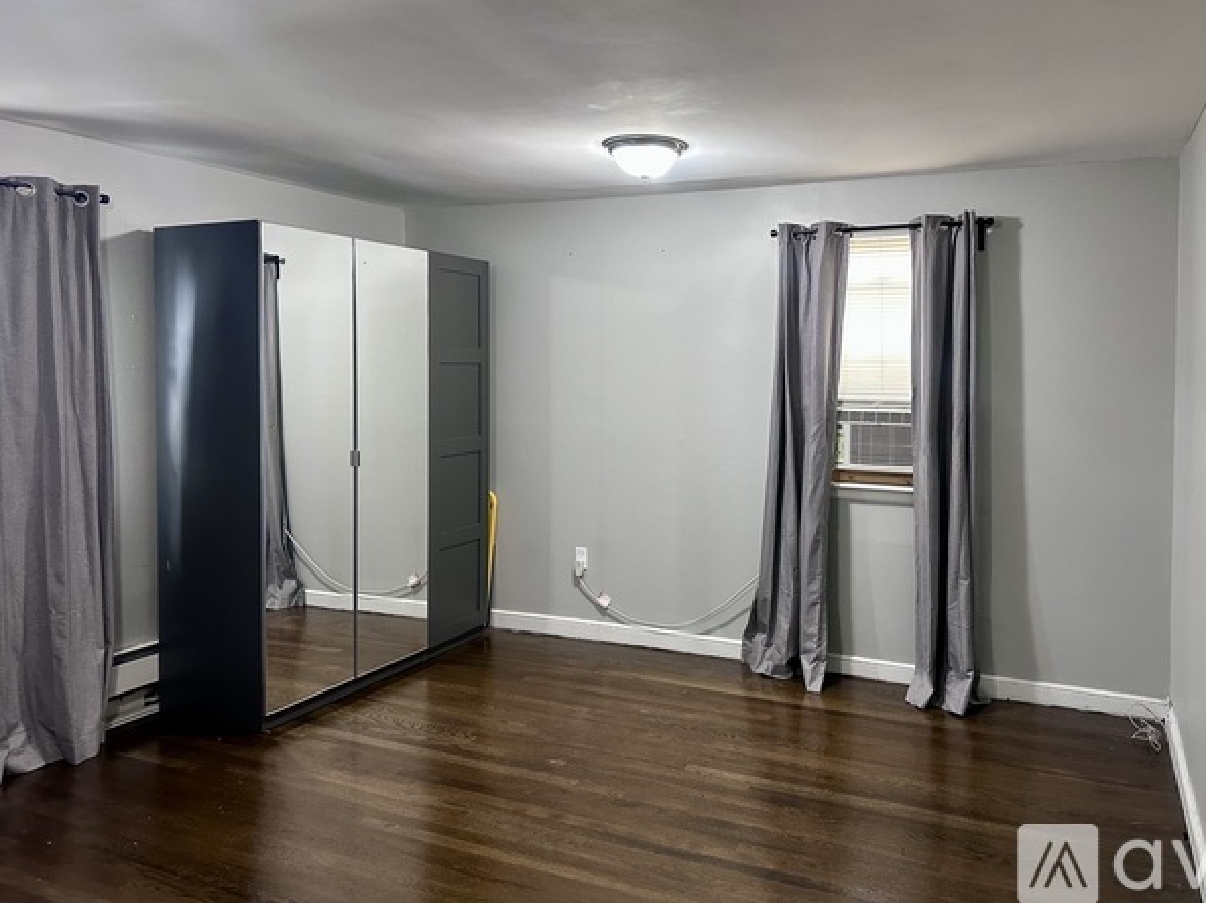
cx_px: 668
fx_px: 940
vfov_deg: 51.2
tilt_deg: -2.0
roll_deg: -0.5
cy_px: 397
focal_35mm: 27
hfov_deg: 65.2
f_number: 1.78
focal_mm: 6.86
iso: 400
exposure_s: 1/60
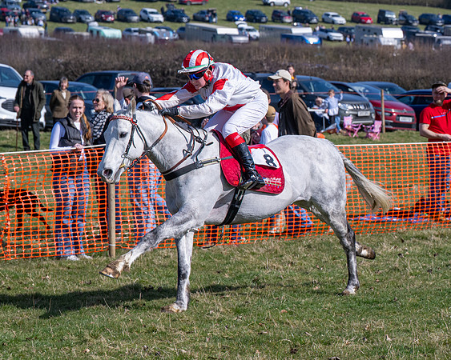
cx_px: 328
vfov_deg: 10.6
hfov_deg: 13.2
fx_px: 1937
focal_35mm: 145
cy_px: 192
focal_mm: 70
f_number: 5
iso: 200
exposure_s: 1/2000
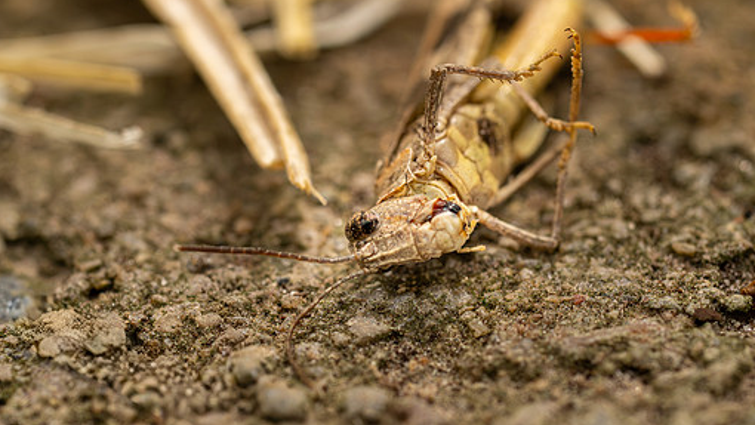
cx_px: 386
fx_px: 1902
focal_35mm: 95
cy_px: 215
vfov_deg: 12.7
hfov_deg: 22.5
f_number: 9
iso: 800
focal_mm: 60
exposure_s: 1/160
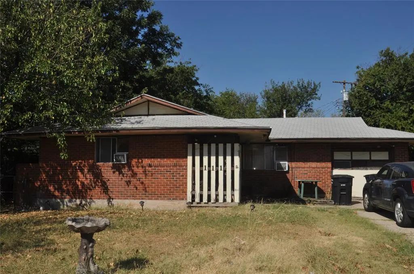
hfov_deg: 62.0
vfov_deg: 43.5
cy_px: 137
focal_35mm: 30
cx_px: 207
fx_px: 344
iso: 200
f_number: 18
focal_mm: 20
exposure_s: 1/200
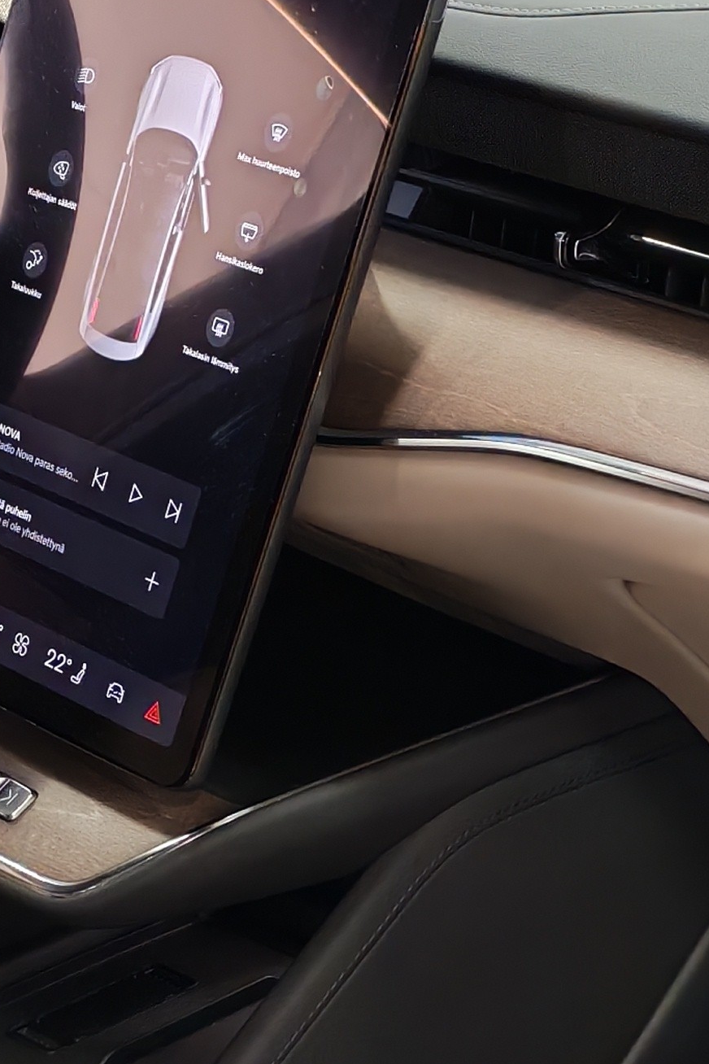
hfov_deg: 13.6
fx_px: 2983
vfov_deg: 20.1
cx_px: 378
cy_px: 763
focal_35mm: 101
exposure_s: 1/100
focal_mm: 6.12
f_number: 1.9
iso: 1356
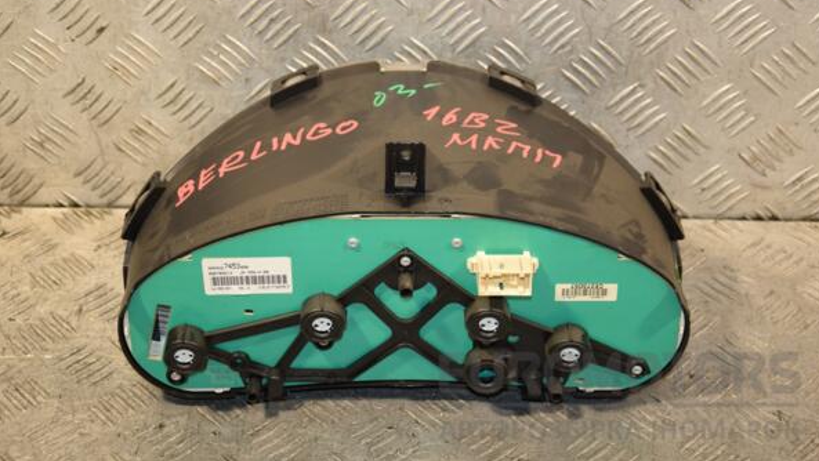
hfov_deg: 29.5
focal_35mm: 72
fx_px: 1554
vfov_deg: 16.9
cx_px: 413
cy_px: 189
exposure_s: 1/160
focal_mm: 45
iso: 800
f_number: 4.8
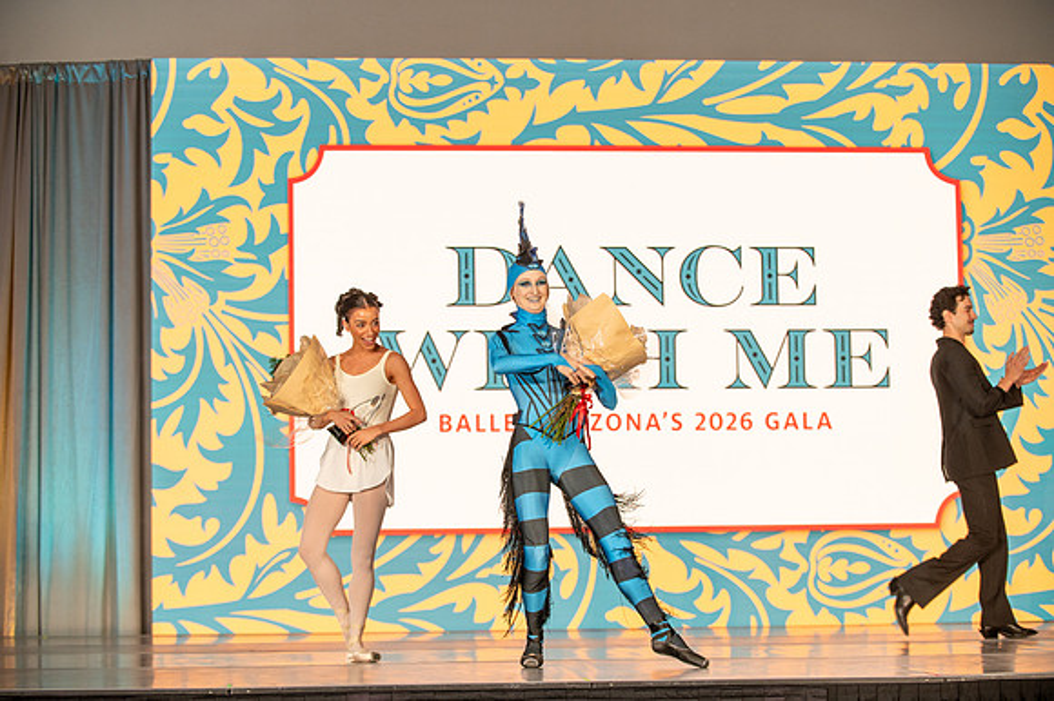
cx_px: 527
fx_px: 2516
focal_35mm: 86
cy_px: 350
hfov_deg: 23.7
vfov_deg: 15.9
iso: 800
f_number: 3.5
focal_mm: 86
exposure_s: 1/200
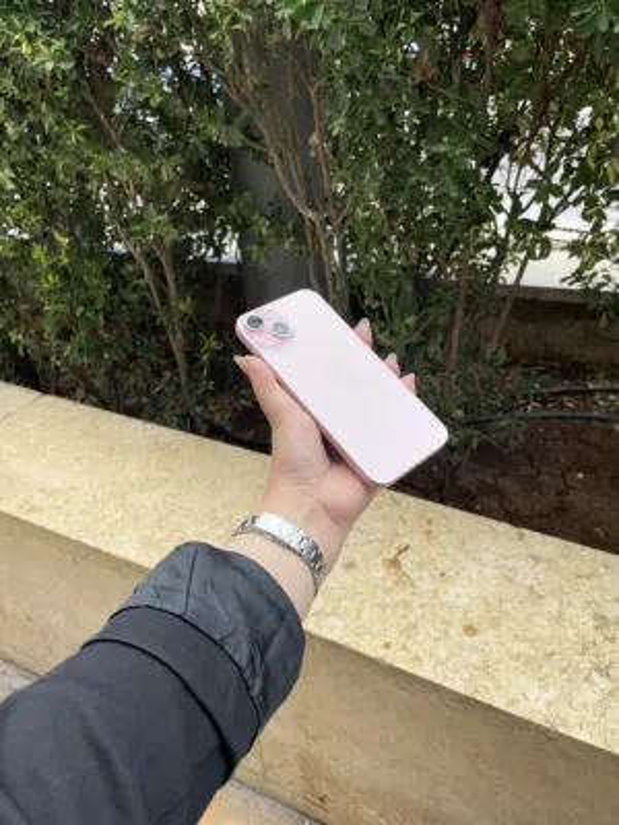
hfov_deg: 53.1
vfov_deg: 67.3
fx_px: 620
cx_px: 310
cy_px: 412
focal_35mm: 26
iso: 32
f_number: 1.6
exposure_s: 1/979
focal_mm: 4.2
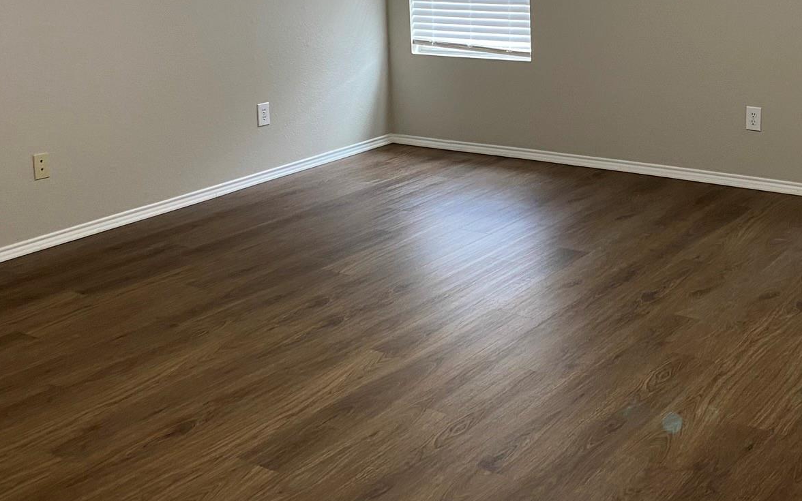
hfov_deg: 41.2
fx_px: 1049
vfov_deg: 26.2
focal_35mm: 48
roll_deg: +1.3
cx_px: 552
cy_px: 70
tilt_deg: -4.0
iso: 160
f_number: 1.8
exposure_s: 1/60
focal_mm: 4.25
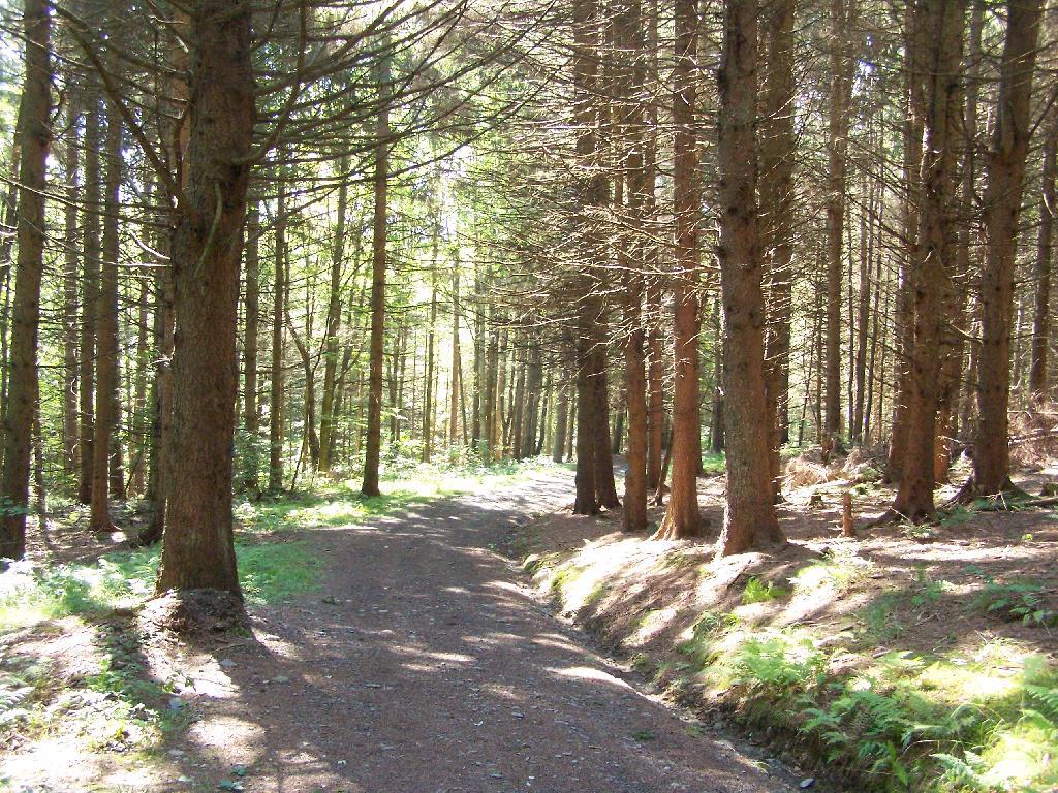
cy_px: 396
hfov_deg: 49.0
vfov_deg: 37.7
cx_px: 529
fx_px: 1161
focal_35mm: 38
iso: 400
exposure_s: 1/60
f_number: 4
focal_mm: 6.3
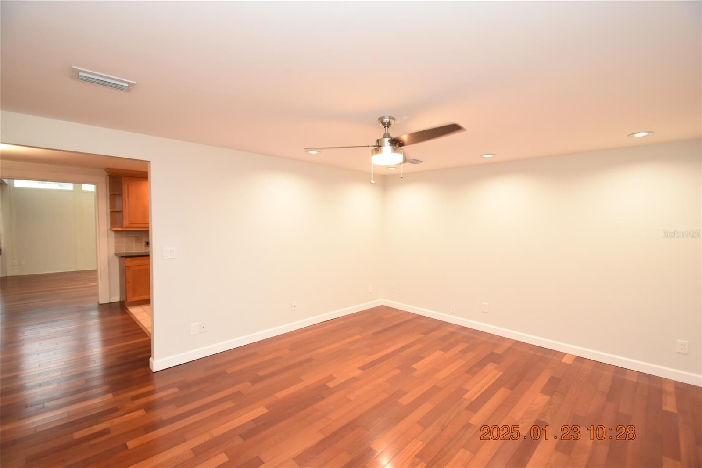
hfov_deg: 100.4
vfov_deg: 77.3
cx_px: 351
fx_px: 292
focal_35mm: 15
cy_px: 234
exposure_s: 1/60
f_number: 3.5
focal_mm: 10
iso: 1000
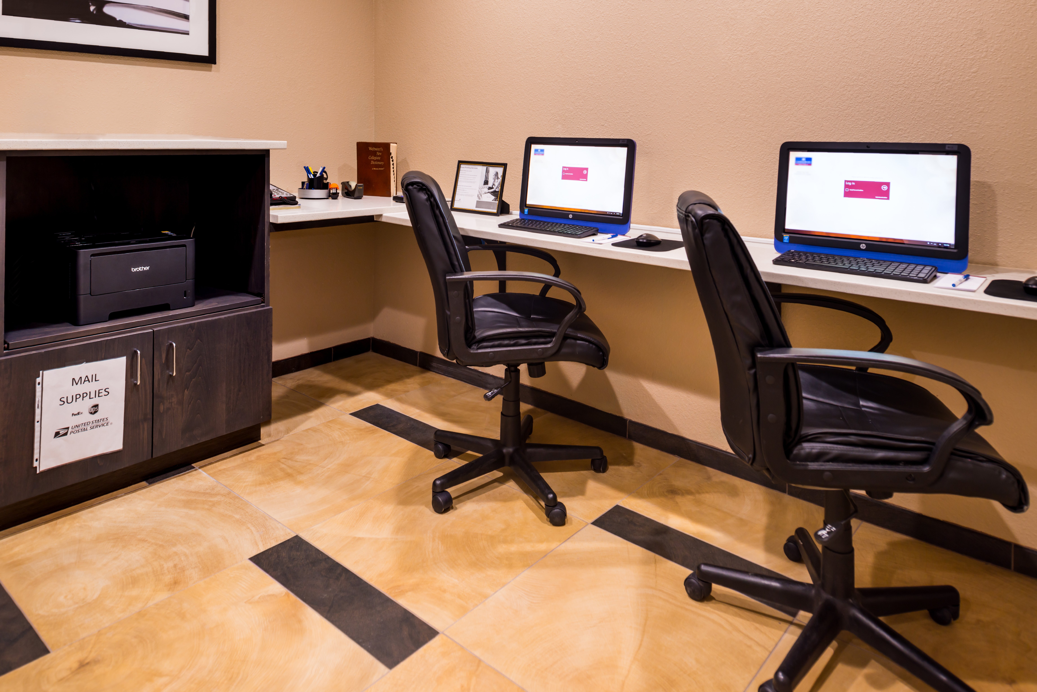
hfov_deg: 73.7
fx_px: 692
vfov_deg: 53.2
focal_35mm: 24
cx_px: 518
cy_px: 346
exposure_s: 1/4
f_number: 6.3
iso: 100
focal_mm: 24
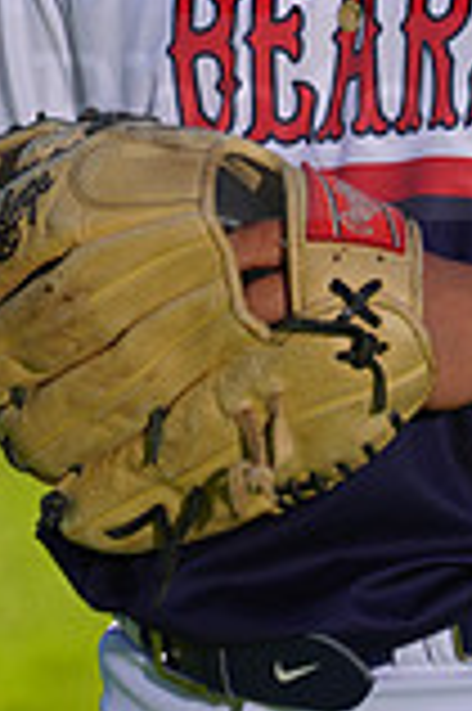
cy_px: 76
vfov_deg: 1.9
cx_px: 357
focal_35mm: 1101
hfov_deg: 1.2
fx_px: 21699
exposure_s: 1/250
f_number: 9
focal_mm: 300
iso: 100
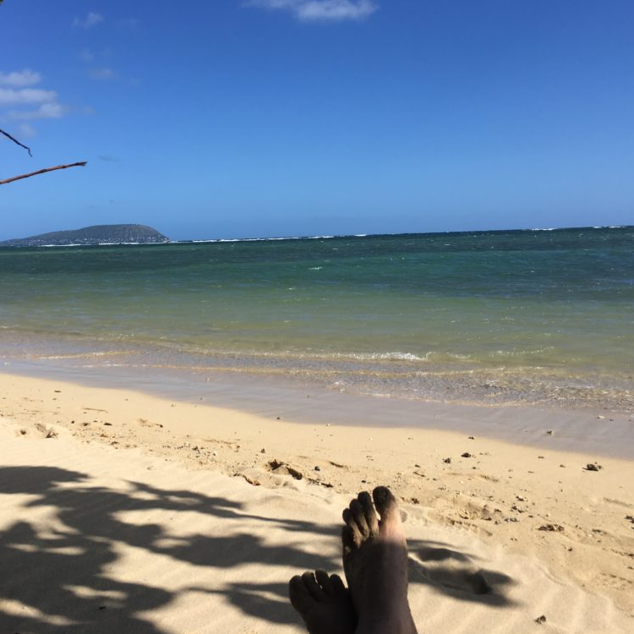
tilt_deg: -4.8
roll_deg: +2.1
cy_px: 314
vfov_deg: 47.2
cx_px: 258
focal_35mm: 35
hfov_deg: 47.0
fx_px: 725
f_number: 2.2
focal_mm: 4.15
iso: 25
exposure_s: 1/2564
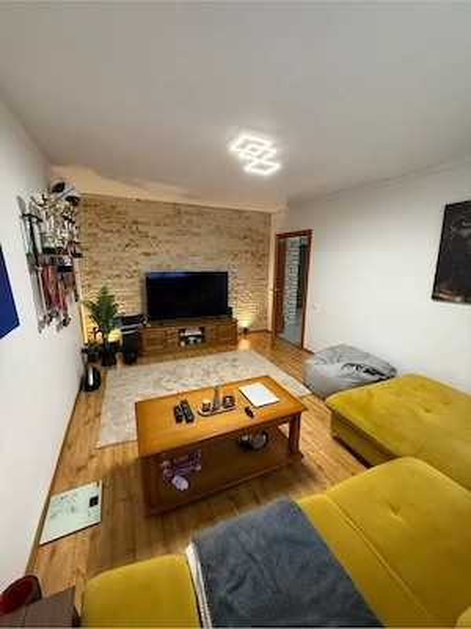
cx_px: 236
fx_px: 254
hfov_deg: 85.7
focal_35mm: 14
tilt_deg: -11.5
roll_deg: -1.0
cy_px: 314
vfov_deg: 102.1
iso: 500
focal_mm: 2.22
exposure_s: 1/50
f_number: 2.2
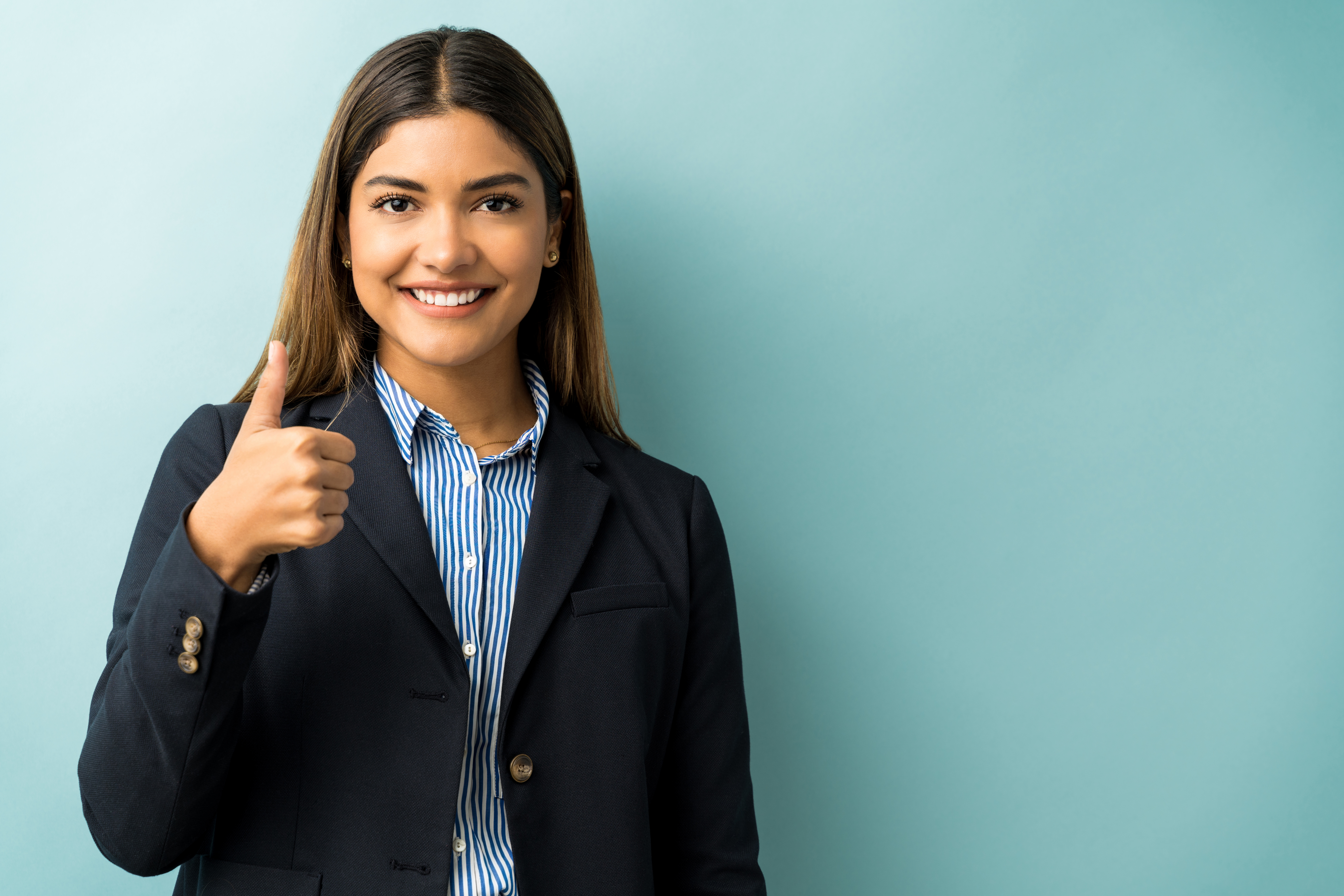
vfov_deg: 18.2
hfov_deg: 27.0
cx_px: 672
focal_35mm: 75
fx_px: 2800
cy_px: 448
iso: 100
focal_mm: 75
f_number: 5
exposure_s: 1/250
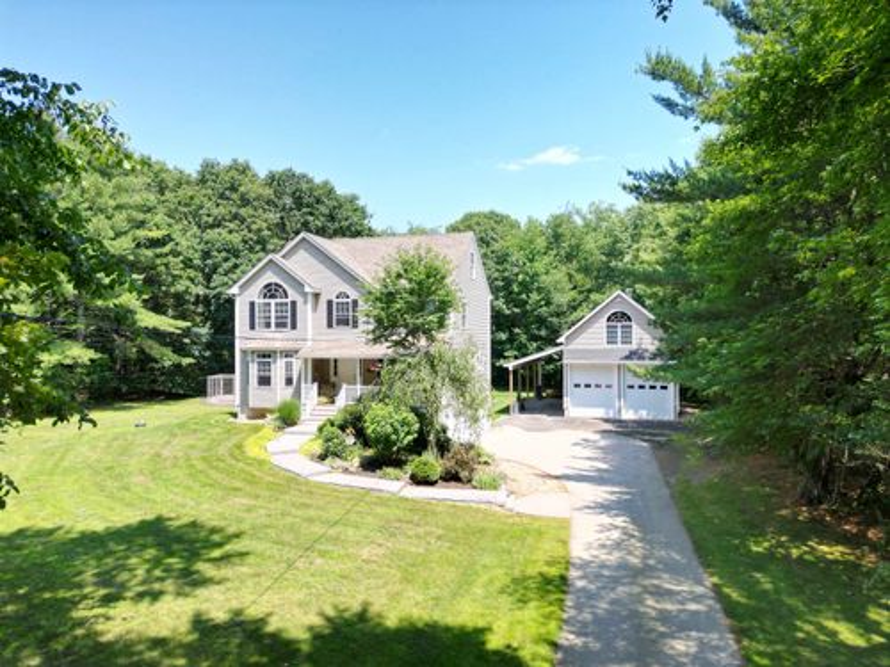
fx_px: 617
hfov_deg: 71.6
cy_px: 334
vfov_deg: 56.8
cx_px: 445
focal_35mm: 24
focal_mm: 6.72
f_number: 1.7
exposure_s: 1/1600
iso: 110
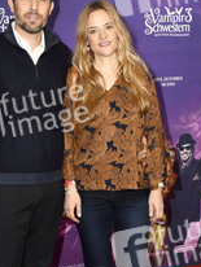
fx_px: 518
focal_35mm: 67
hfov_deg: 21.8
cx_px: 60
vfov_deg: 28.7
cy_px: 180
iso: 640
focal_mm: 24
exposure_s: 1/200
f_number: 5.6
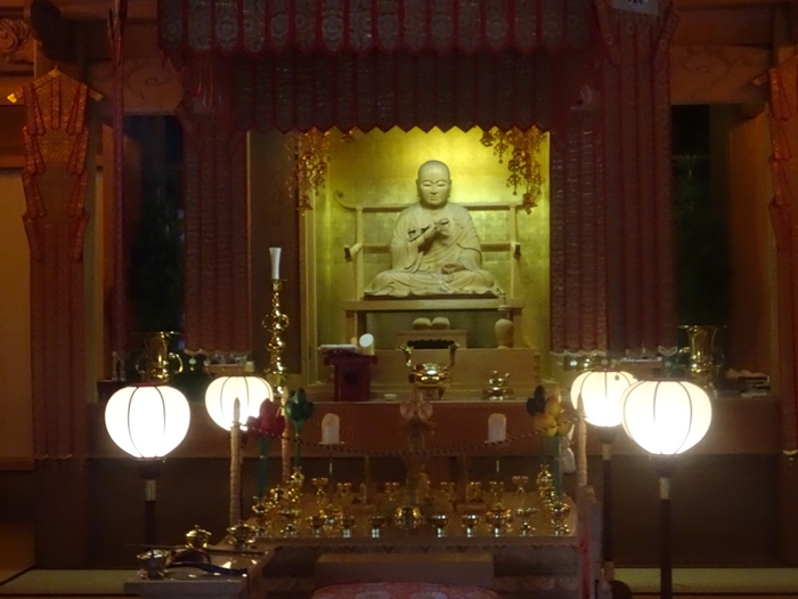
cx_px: 399
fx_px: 1153
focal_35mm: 50
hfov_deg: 38.2
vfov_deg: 29.1
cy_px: 300
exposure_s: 1/8
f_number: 4.5
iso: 1250
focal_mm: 8.51
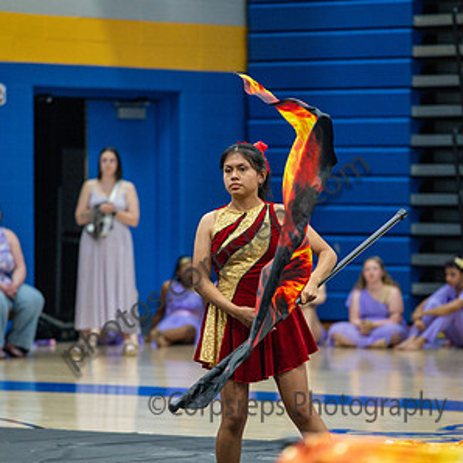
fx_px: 3889
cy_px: 263
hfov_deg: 6.8
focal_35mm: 257
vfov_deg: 6.8
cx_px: 232
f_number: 4
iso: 6400
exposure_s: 1/500
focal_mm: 200
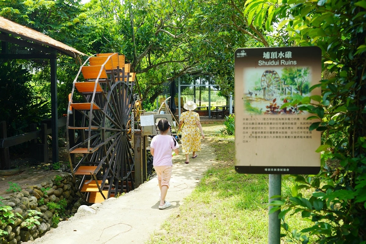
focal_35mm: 35
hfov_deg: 54.4
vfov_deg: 37.9
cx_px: 183
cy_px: 122
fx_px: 356
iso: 100
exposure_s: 1/80
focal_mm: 35
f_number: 4.5
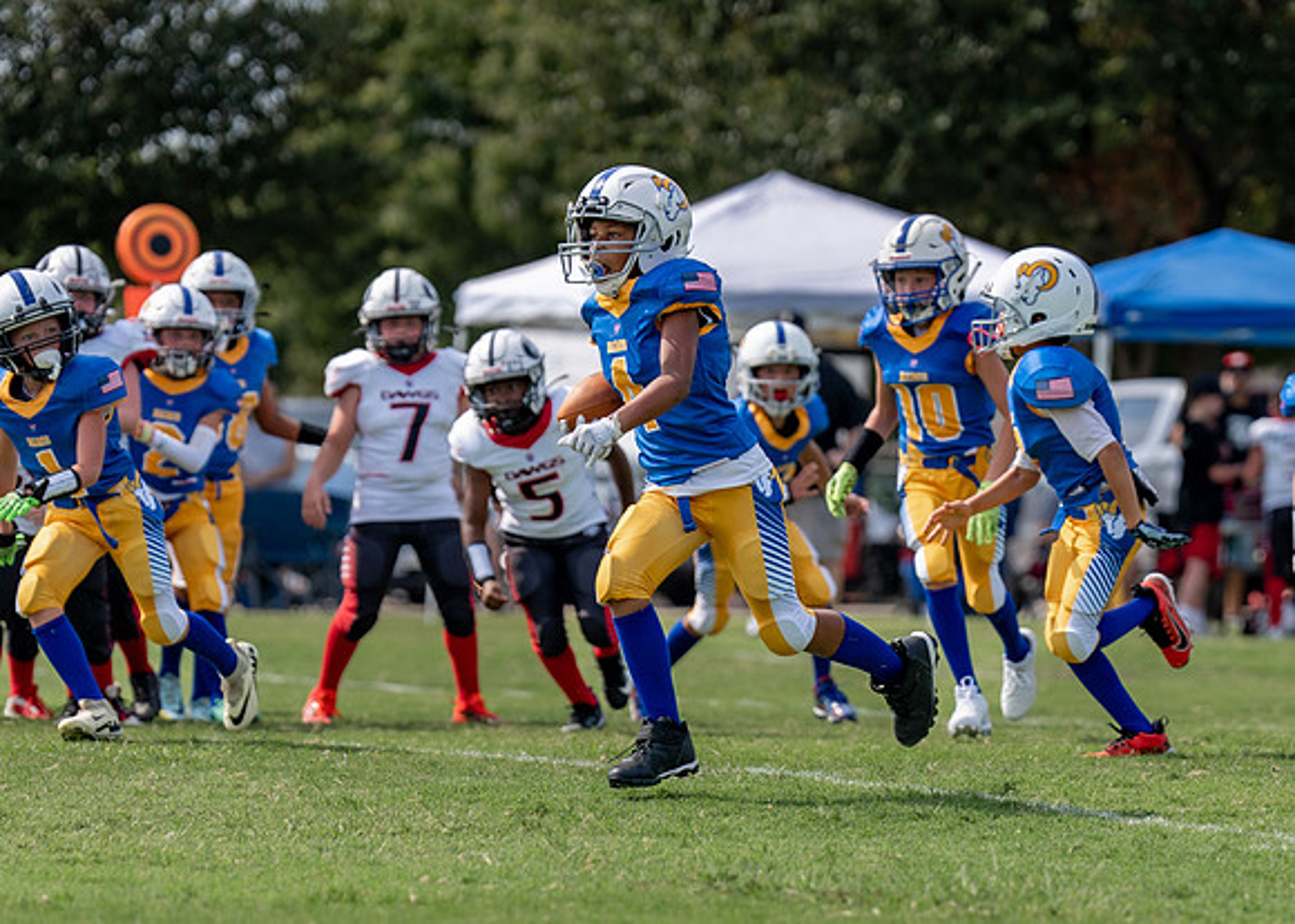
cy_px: 555
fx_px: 9878
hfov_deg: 7.5
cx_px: 743
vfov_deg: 5.4
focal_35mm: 269
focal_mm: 151
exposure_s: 1/2000
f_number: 3.2
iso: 100
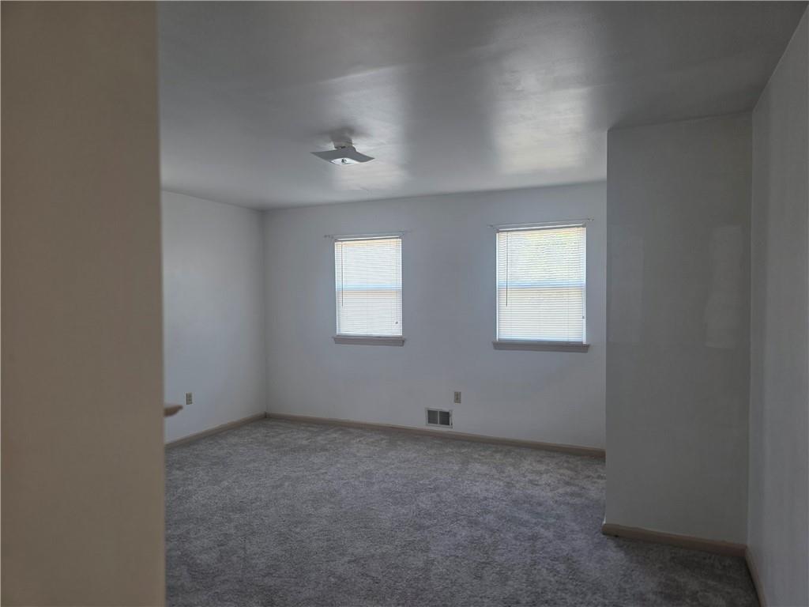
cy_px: 304
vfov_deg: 58.9
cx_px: 404
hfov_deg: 73.9
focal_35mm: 23
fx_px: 538
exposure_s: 1/180
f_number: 1.7
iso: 160
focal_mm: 6.3
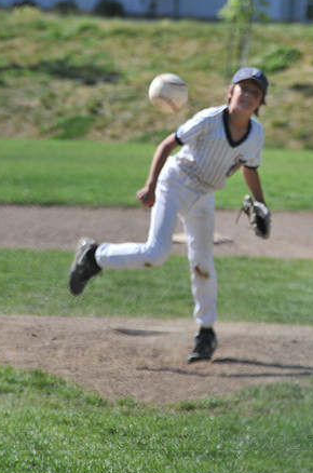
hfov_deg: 4.0
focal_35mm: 338
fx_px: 4429
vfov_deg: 6.1
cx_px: 180
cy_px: 177
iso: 200
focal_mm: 170
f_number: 8
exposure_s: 1/500
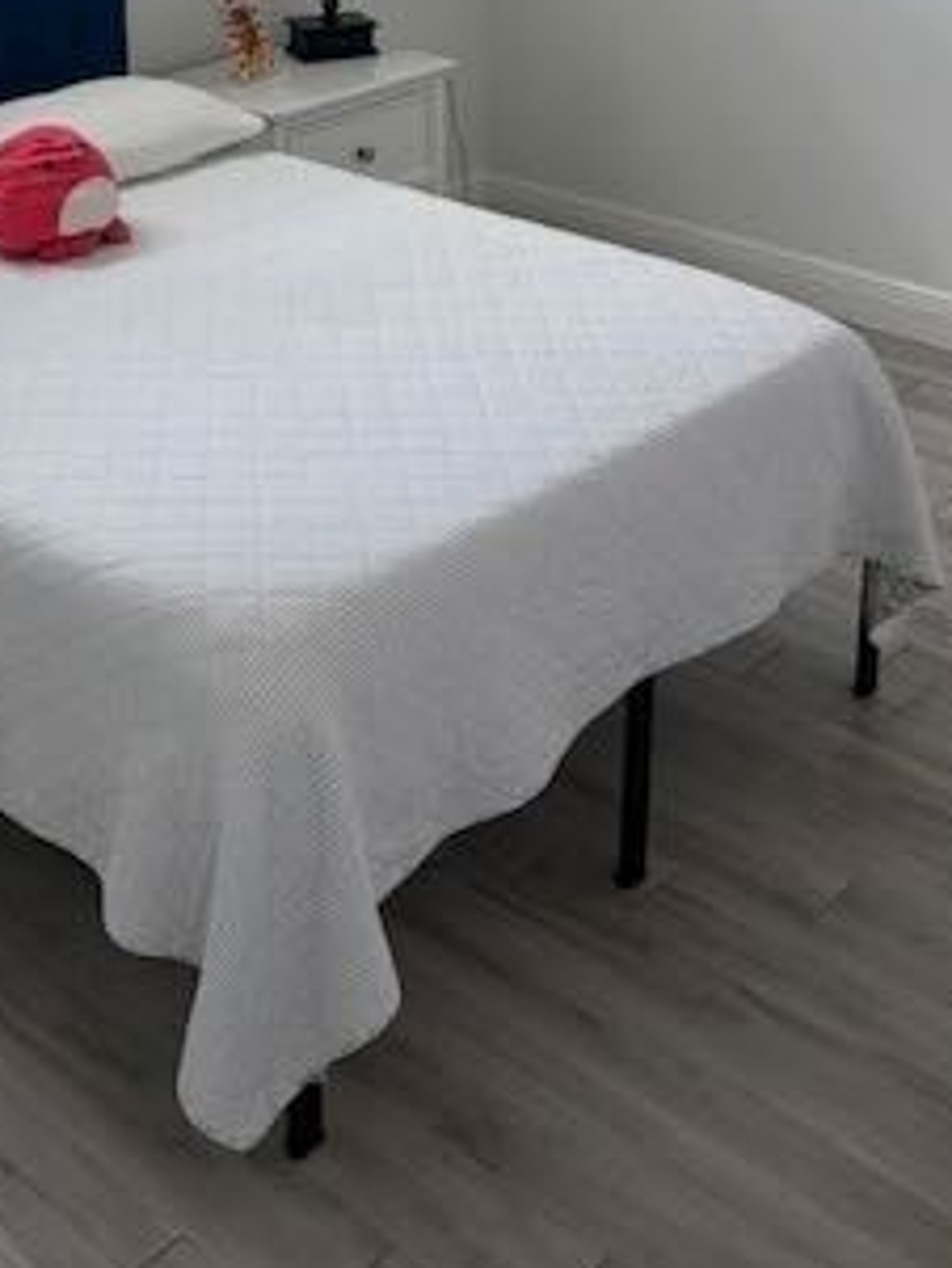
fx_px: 1869
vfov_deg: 33.6
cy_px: -55
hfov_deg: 28.3
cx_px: 274
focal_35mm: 51
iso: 200
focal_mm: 6.76
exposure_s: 1/81
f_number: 1.78
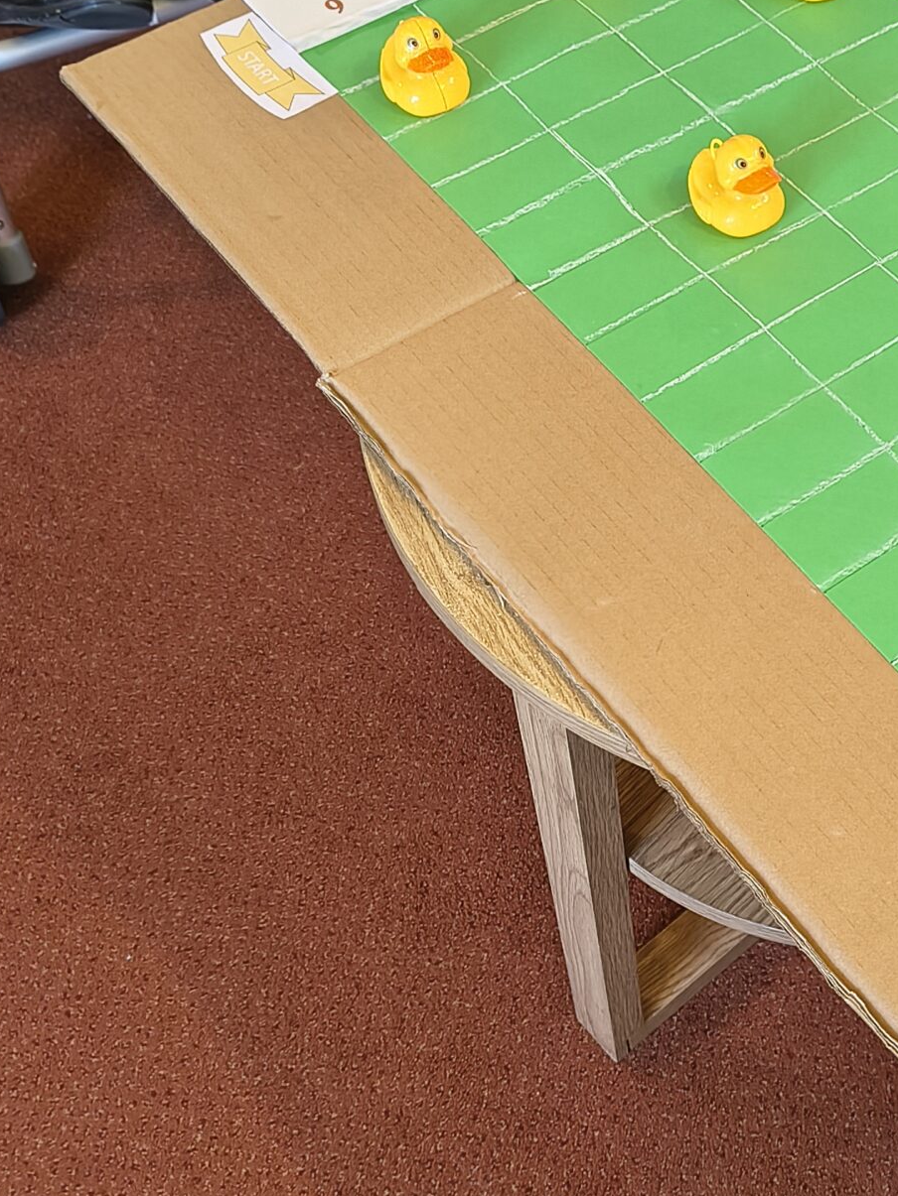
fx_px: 1764
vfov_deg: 37.4
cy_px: 660
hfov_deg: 27.8
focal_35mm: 51
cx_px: 766
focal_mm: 5.56
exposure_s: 1/50
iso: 819
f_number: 1.8
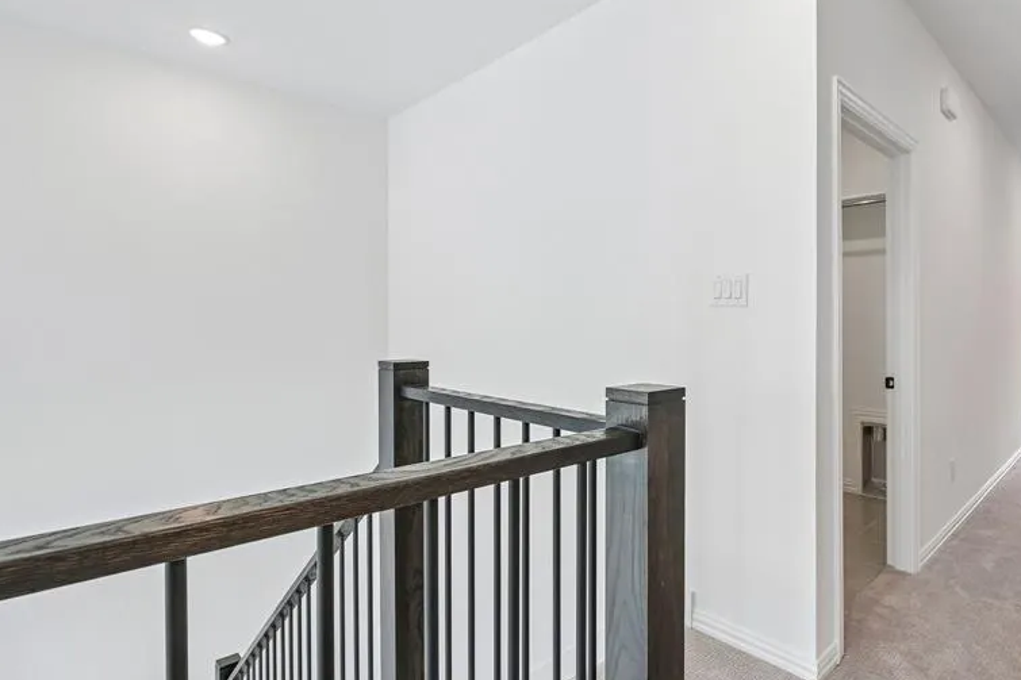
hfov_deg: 84.3
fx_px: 539
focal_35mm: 19
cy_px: 324
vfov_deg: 64.5
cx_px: 671
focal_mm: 14
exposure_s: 1/80
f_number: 8
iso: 400
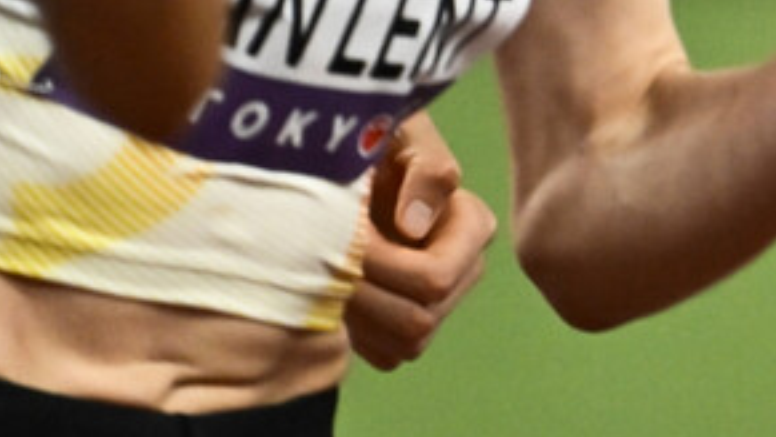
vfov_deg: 0.5
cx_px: 1992
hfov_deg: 0.9
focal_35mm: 2304
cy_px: -606
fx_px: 47430
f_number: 2.8
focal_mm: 400
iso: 2000
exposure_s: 1/4000
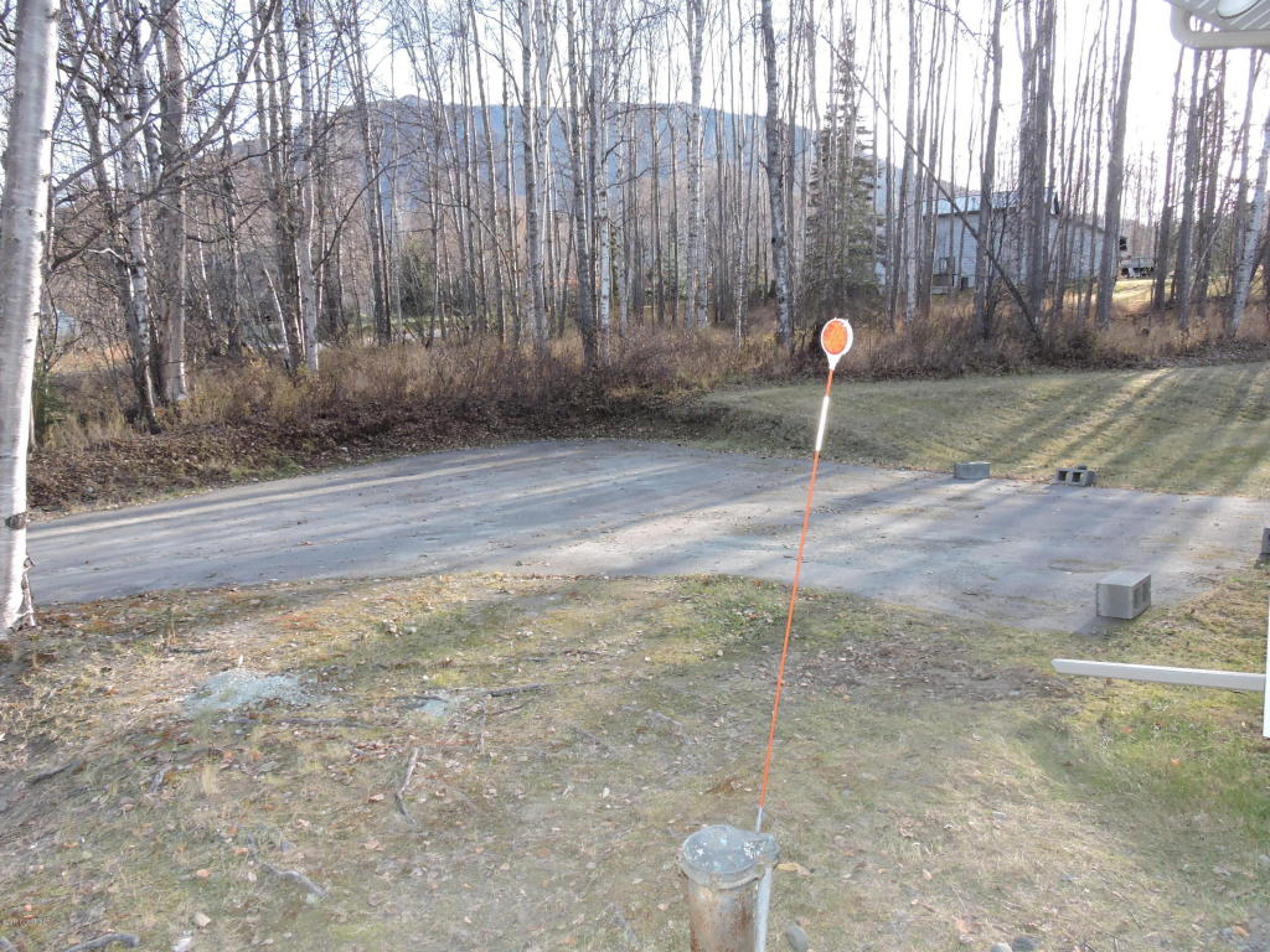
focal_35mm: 24
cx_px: 635
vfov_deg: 56.8
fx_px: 881
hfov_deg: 71.6
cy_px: 476
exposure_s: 1/320
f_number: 3.3
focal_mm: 4.3
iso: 320
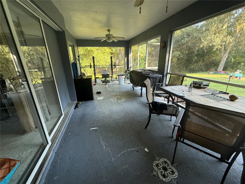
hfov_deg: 102.1
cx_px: 122
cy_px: 92
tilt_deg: -17.6
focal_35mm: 14
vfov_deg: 85.7
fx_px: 99
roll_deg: +1.5
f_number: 2.2
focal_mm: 2.22
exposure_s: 1/87
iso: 400
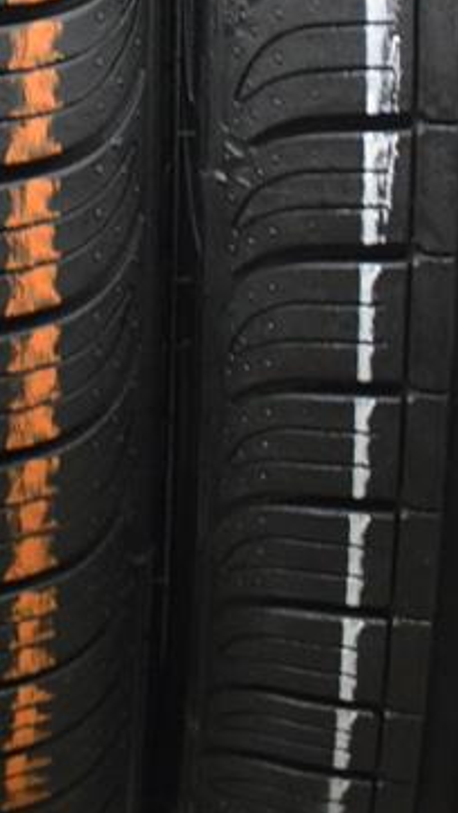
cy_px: -198
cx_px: 153
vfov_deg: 13.4
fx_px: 3363
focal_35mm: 156
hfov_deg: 7.8
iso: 3200
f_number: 4.2
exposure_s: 1/30
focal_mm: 32
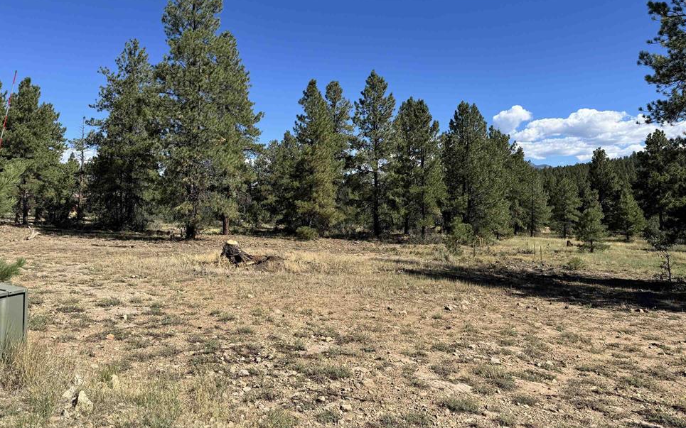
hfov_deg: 68.4
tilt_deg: +4.6
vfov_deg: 45.8
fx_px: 505
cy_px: 172
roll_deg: +0.0
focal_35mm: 27
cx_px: 353
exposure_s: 1/3597
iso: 80
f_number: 1.78
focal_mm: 6.76
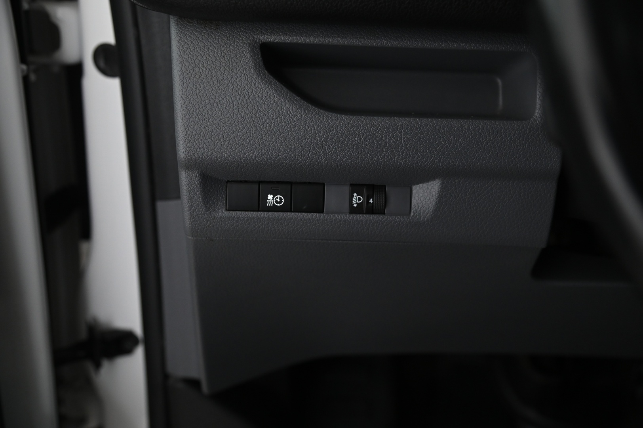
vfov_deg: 29.2
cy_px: 214
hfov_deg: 42.8
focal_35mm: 46
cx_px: 322
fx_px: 821
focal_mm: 46
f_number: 4.5
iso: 2000
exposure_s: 1/15
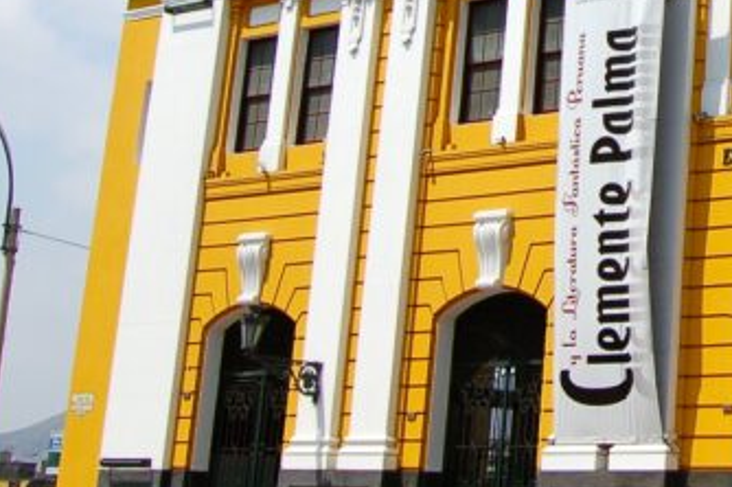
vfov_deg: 14.1
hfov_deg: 19.8
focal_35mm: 92
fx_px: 1869
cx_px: 1032
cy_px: -194
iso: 200
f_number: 11
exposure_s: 1/400
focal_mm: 20
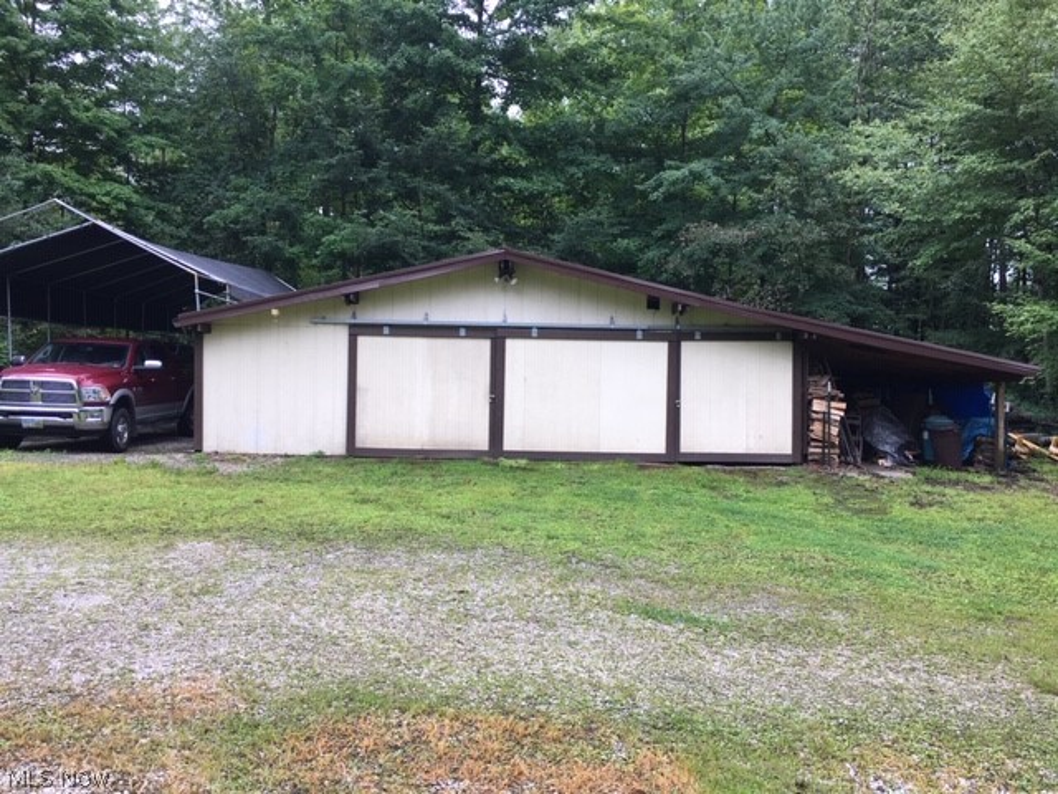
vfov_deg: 48.2
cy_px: 397
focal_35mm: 29
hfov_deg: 61.7
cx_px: 529
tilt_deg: -0.2
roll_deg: -0.5
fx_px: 886
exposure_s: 1/151
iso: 25
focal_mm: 4.15
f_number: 2.2
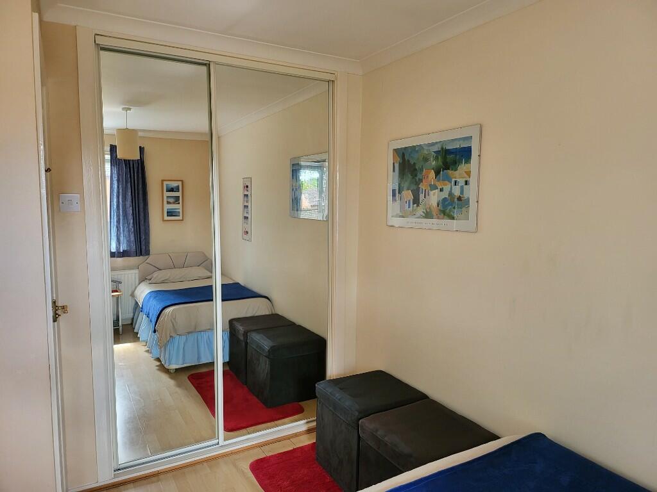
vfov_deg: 56.8
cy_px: 246
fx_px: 456
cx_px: 328
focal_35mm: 24
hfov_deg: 71.6
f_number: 1.8
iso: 200
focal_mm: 5
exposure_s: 1/100
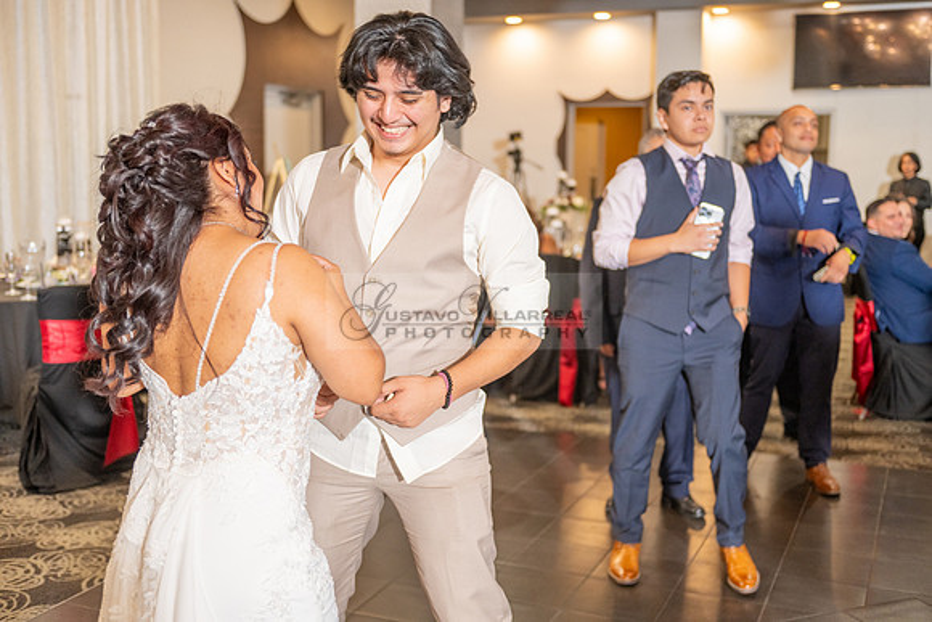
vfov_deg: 31.9
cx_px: 466
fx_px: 1088
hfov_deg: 46.4
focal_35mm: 42
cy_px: 311
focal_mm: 42
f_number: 2.8
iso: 800
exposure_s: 1/125
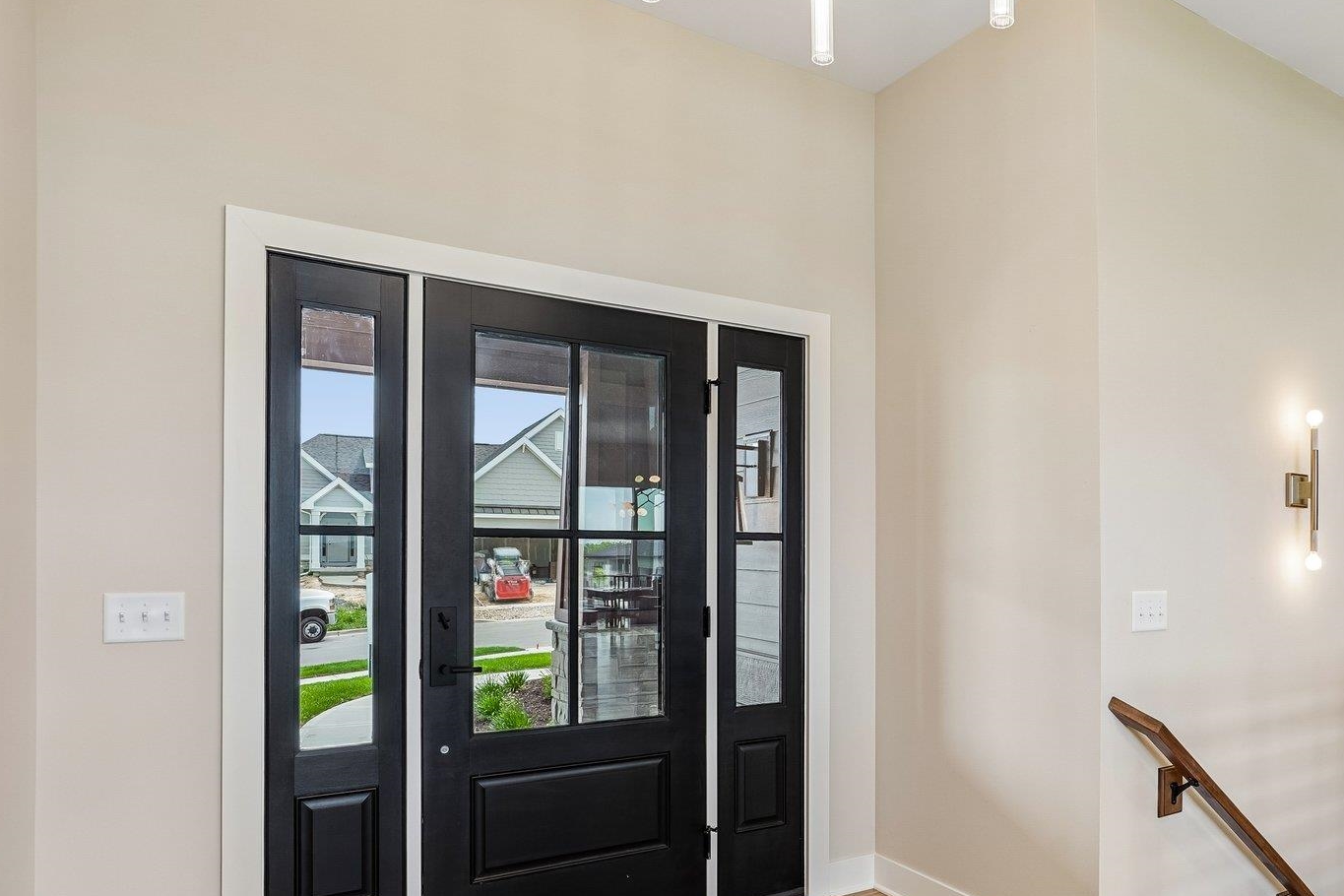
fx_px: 896
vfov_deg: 52.6
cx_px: 855
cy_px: 555
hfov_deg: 72.3
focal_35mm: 24
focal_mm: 16
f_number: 8
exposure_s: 1/8
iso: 100
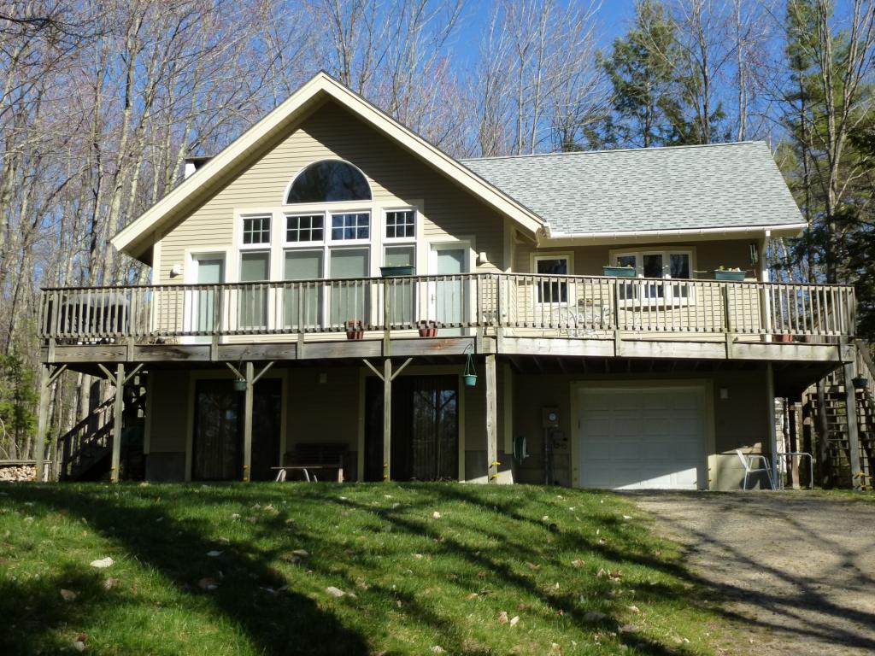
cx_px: 438
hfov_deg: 49.0
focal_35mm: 38
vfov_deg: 37.7
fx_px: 961
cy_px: 328
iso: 160
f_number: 3.8
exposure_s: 1/640
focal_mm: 6.8
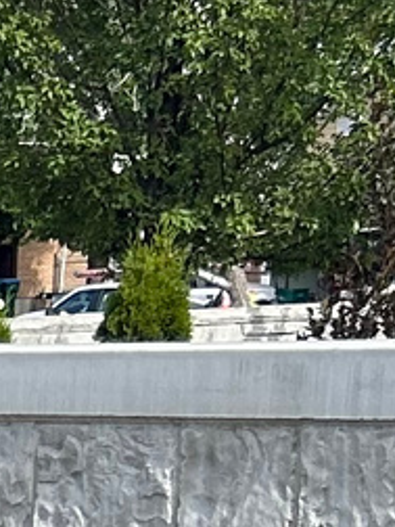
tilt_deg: -13.9
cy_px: 1119
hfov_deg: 6.2
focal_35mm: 211
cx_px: -1001
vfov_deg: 8.8
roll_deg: +3.0
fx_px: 3210
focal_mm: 5.7
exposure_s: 1/1645
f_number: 1.5
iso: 50
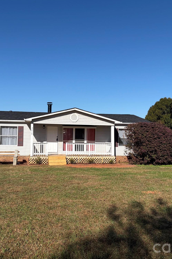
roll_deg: -0.5
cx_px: 80
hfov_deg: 35.9
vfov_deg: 51.9
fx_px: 265
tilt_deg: +1.2
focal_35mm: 37
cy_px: 128
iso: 64
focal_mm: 5.96
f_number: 1.6
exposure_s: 1/7813
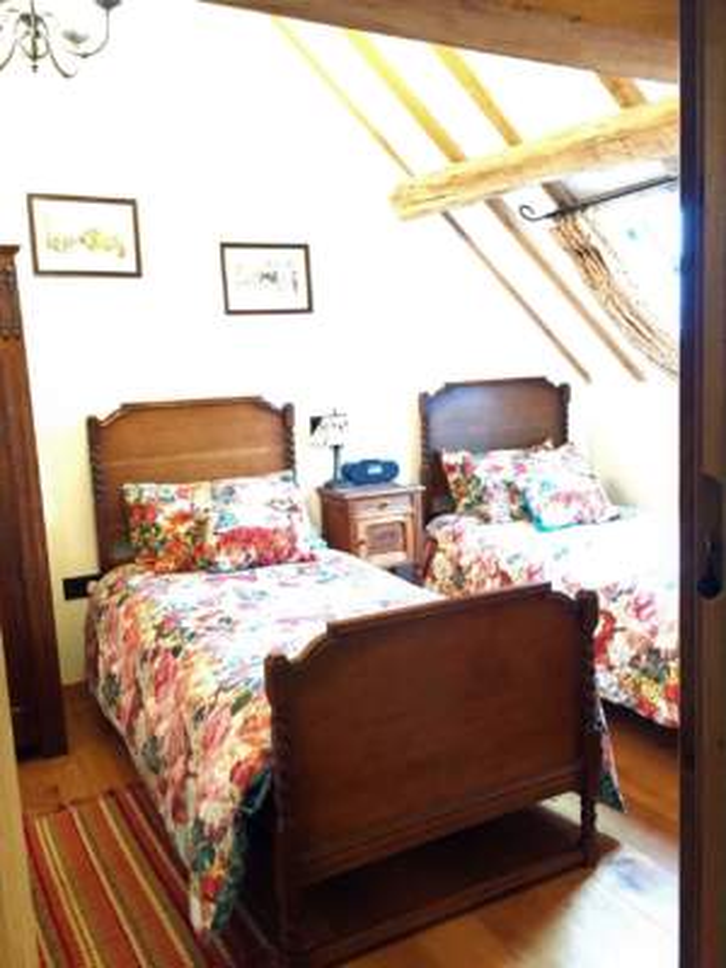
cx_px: 363
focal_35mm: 29
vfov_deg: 61.7
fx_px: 811
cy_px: 484
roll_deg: +2.6
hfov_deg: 48.2
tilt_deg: -7.1
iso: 500
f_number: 2.2
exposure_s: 1/17
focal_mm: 4.15
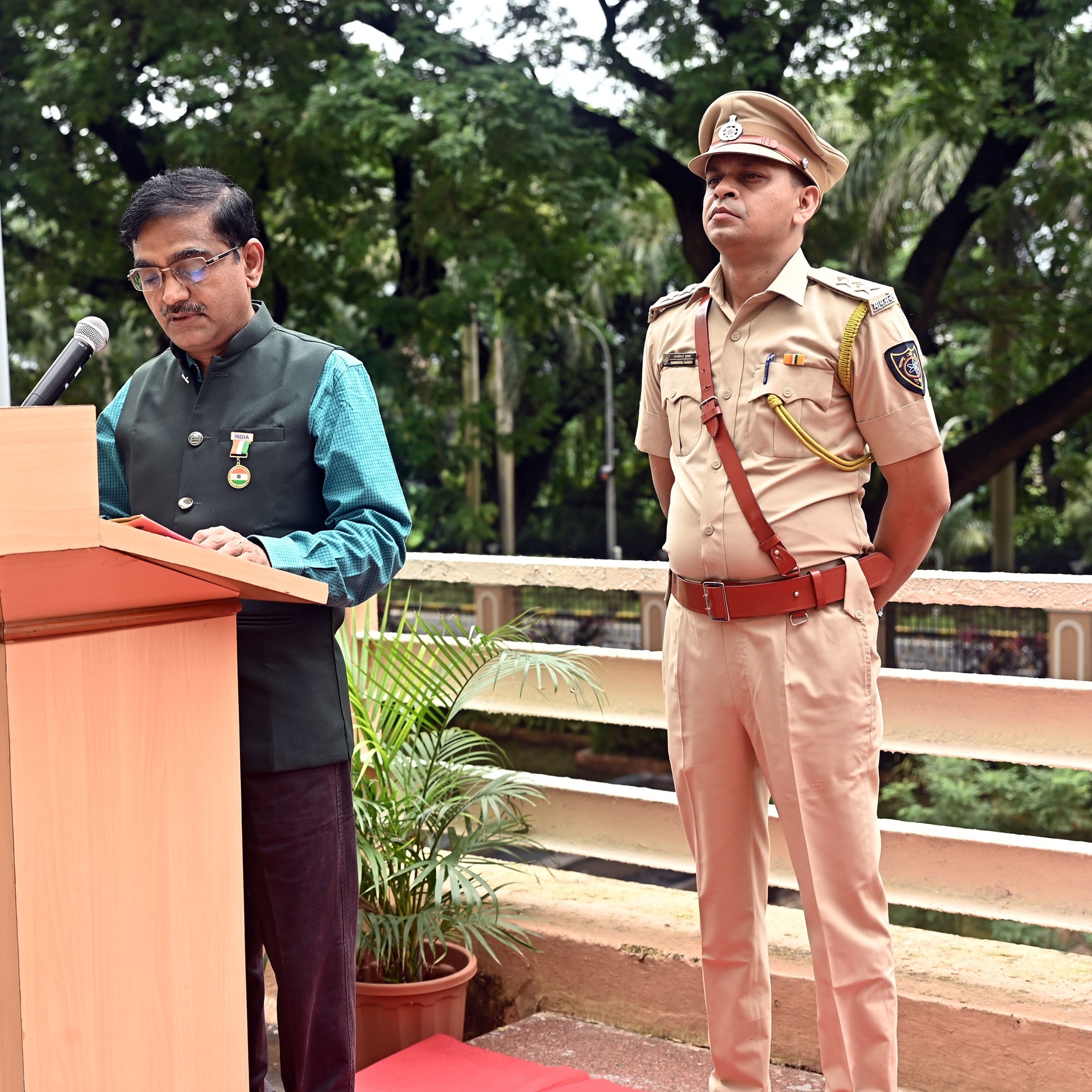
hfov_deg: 29.7
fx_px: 2034
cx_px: 307
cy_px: 549
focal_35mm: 57
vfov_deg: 30.0
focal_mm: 44
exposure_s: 1/125
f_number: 4
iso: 100
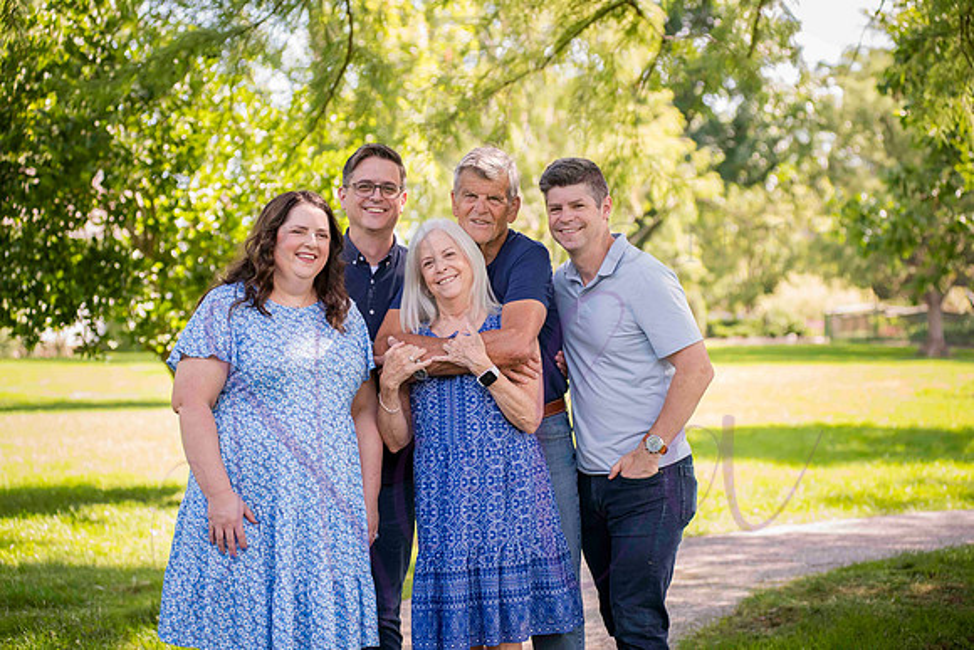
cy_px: 325
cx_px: 487
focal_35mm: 80
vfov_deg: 17.1
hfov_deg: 25.4
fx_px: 2165
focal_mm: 80
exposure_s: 1/320
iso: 400
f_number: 4
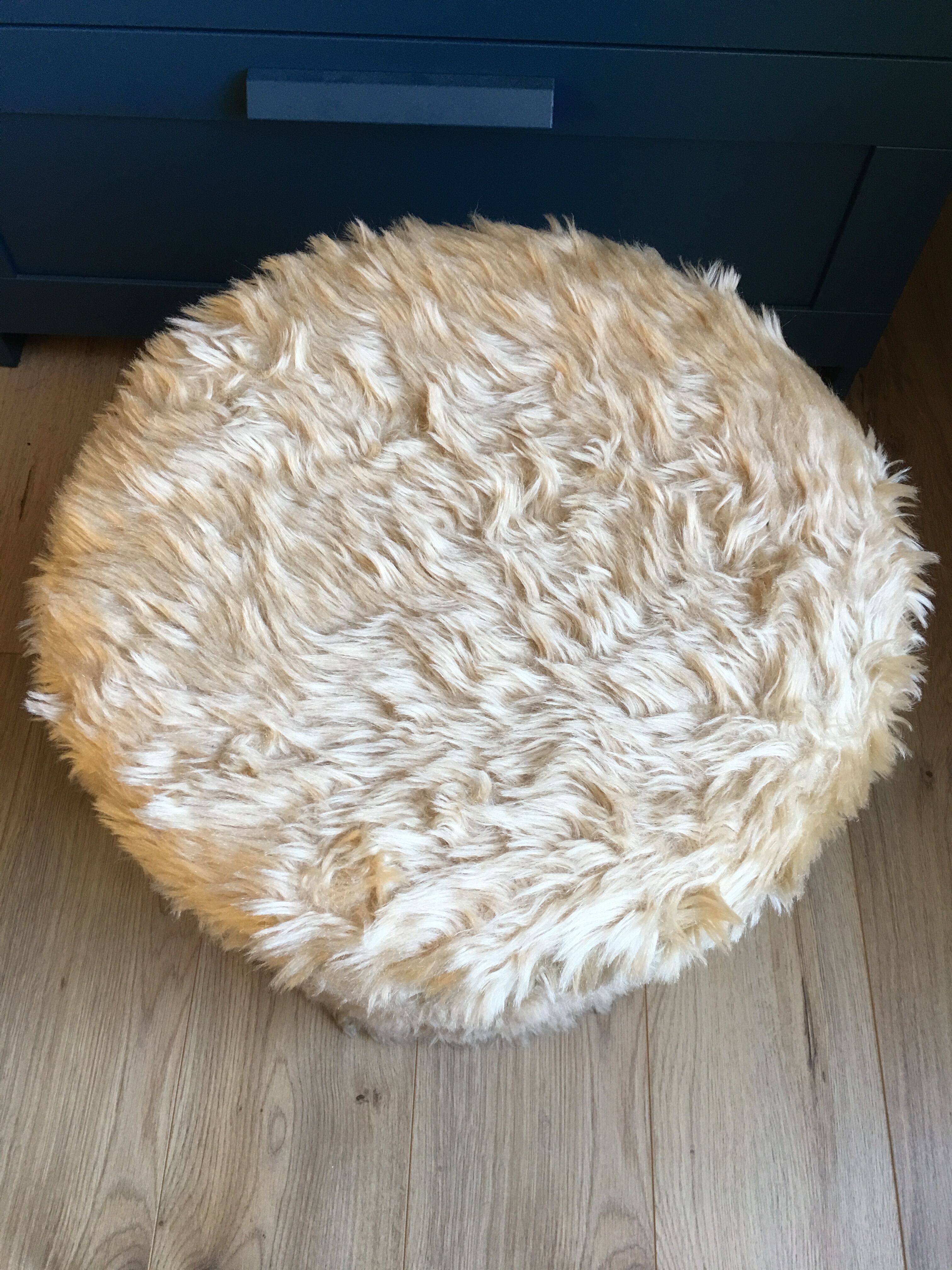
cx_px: 476
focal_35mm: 29
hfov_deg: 48.2
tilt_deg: -62.7
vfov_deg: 61.7
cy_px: 635
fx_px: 1063
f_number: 2.2
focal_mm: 4.15
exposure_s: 1/33
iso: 50
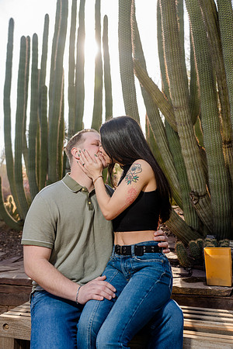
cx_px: 116
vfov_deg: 57.2
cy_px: 174
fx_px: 320
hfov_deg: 40.0
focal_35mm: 33
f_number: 4
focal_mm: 33
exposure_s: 1/200
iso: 50
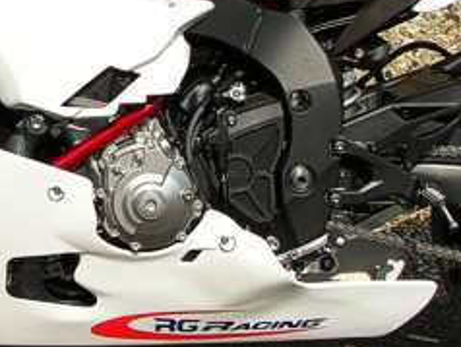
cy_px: 55
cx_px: 79
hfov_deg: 22.9
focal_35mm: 84
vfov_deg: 17.4
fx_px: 1120
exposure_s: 1/640
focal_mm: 6.6
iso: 50
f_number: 4
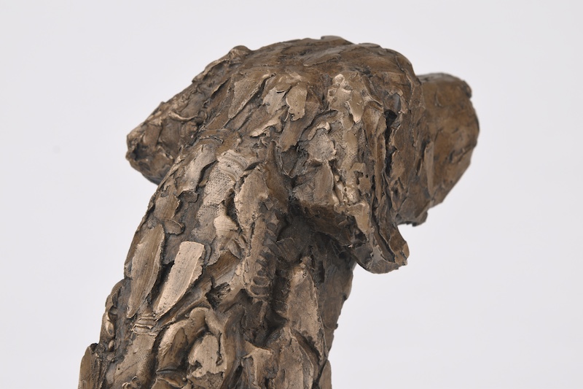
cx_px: 292
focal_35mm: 174
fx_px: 2817
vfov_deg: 7.9
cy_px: 194
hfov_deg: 11.8
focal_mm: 116
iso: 100
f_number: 11
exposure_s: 1/125
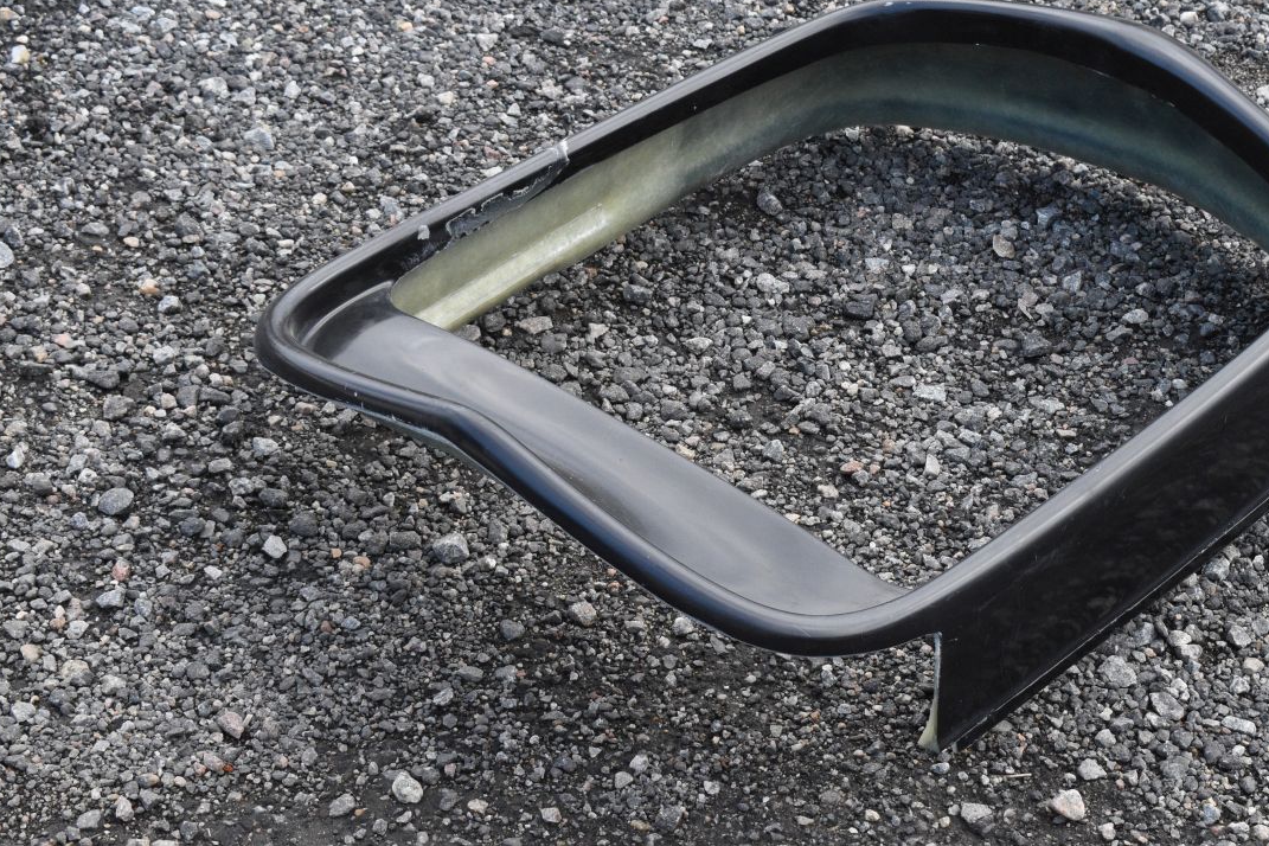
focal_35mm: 99
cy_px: 316
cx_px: 896
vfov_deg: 13.8
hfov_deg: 20.5
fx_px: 3489
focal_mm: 46
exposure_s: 1/320
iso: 1250
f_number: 10
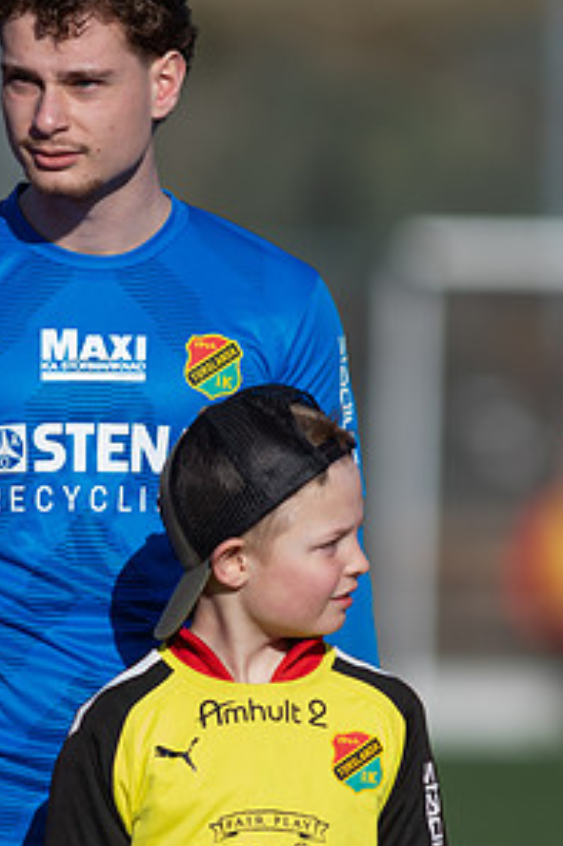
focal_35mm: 684
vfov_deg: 3.0
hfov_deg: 2.0
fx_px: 16063
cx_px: 140
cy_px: 586
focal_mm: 300
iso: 100
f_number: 3.2
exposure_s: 1/1250
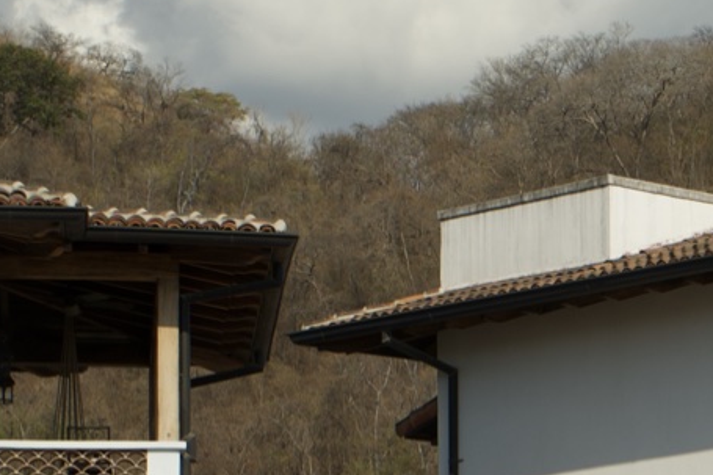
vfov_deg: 6.2
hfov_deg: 9.2
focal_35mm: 220
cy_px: 523
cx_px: 882
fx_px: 4355
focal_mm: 50
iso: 100
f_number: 5.6
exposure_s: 1/200
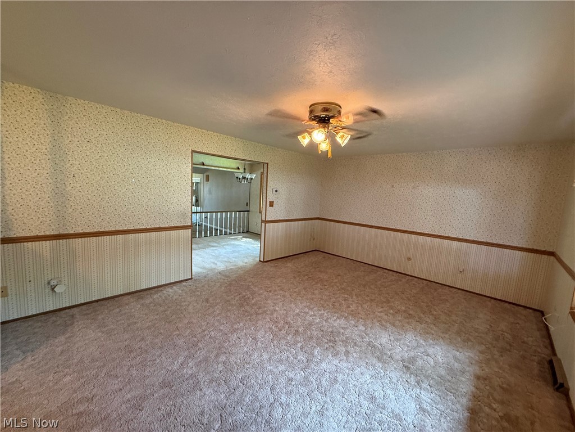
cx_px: 288
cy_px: 216
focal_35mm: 14
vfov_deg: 85.7
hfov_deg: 102.1
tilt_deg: -4.8
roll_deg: -3.0
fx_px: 233
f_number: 2.2
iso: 400
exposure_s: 1/60
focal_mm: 2.22
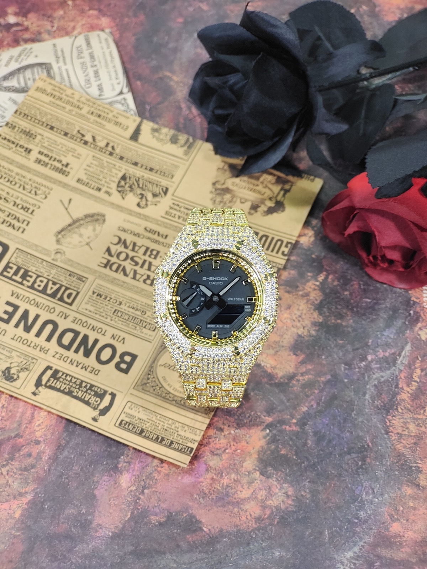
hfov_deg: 29.1
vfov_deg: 38.2
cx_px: 214
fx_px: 822
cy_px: 284
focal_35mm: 50
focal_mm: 7.55
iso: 51
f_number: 2.08
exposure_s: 1/50
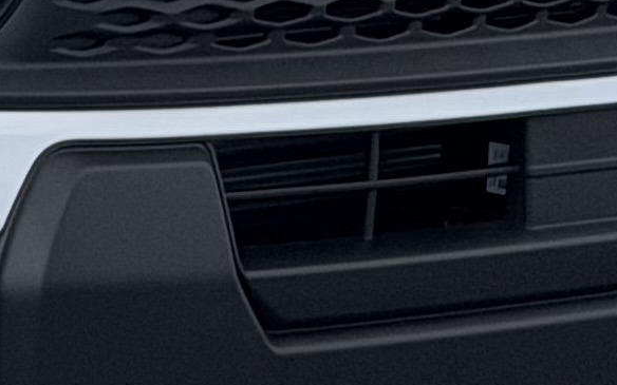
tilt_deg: -6.8
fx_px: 5902
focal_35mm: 351
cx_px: -897
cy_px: -257
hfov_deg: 5.7
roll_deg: -2.2
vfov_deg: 3.7
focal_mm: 6.76
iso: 64
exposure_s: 1/4329
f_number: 1.78
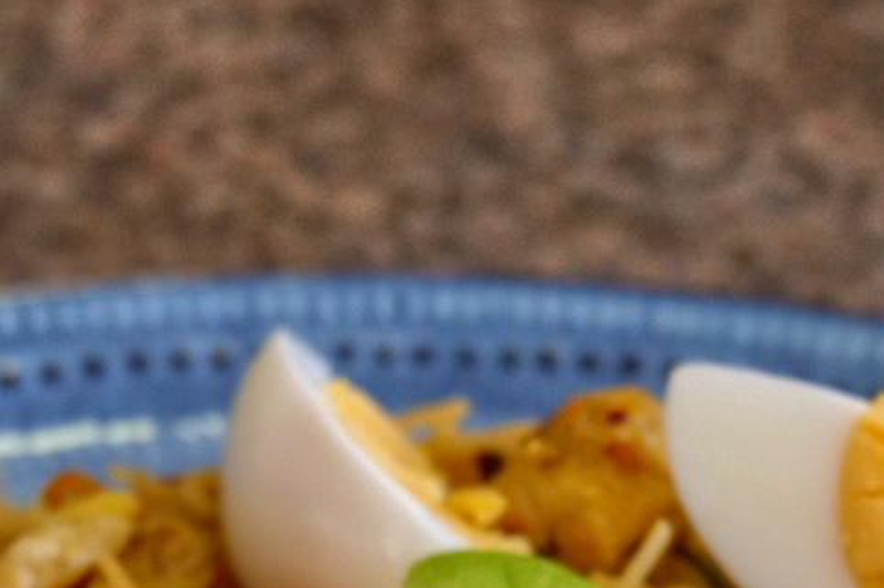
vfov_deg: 5.6
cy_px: 1110
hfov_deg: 8.6
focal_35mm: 239
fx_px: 5866
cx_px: 411
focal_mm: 60
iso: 3200
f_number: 7.1
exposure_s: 1/60
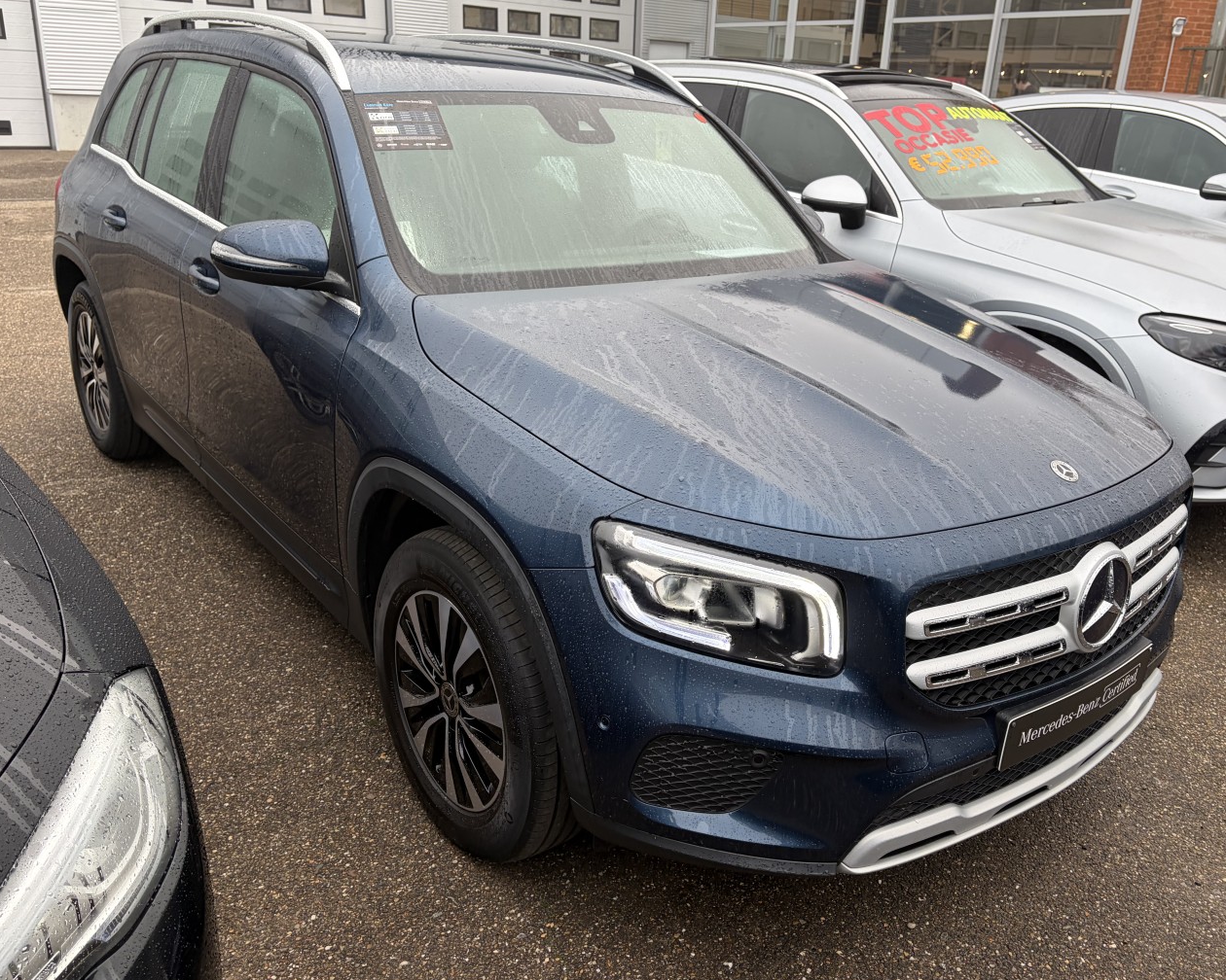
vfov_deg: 50.0
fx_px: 1052
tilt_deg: -20.2
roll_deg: -1.7
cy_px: 493
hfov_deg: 60.4
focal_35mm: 29
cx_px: 650
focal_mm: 5.96
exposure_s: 1/156
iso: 40
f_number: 1.6
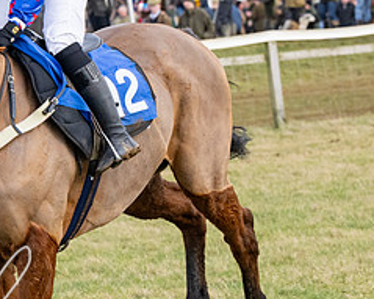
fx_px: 3530
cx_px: 18
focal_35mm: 319
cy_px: 155
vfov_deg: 4.8
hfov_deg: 6.1
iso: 800
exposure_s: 1/1600
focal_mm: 80
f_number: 5
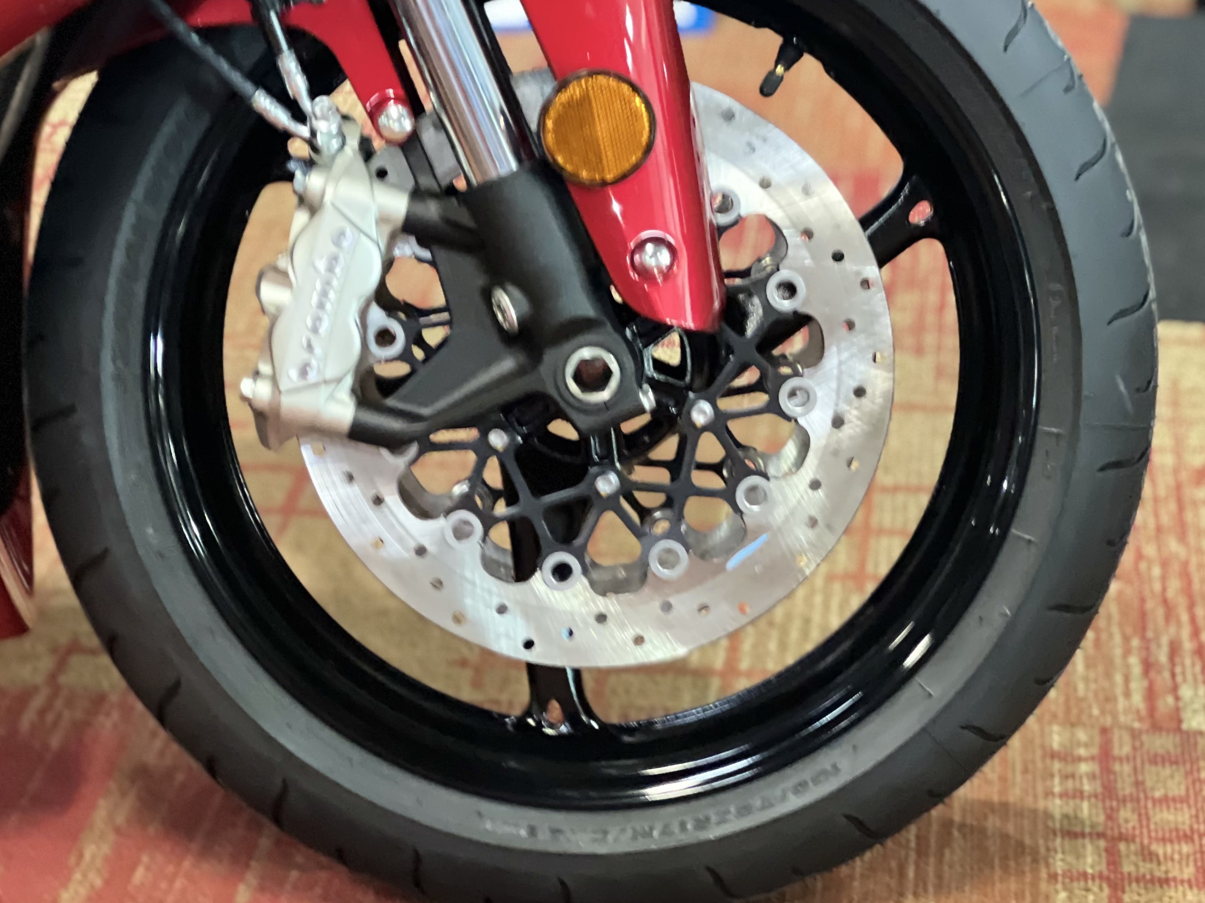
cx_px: 604
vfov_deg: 12.6
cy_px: 328
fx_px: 4072
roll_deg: -1.2
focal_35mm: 117
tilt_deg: -18.3
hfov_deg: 16.8
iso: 500
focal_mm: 9
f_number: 2.8
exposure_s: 1/15
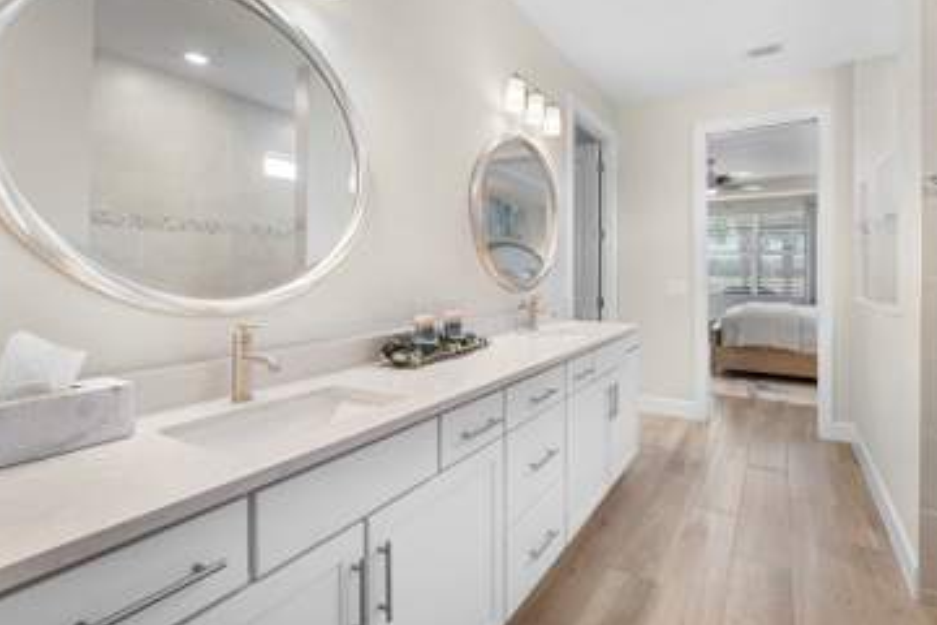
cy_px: 276
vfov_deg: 73.5
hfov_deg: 95.5
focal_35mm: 16
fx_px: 416
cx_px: 560
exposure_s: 1/15
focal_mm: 12
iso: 2000
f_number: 11
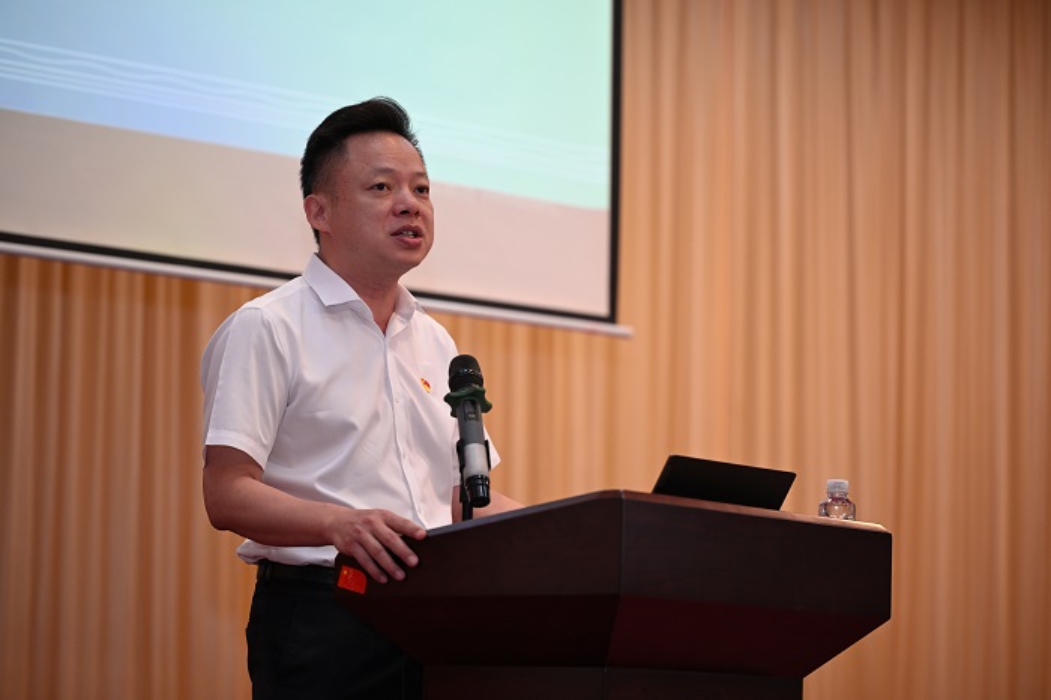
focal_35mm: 105
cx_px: 526
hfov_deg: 19.5
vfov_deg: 13.0
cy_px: 350
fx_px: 3064
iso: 720
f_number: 2.8
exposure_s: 1/160
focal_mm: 105
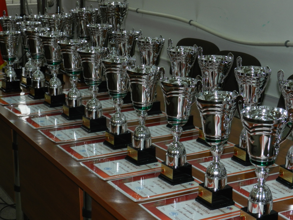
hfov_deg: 25.7
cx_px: 146
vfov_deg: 19.4
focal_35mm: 76
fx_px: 643
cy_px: 110
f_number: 4.8
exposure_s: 1/30
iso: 200
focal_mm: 13.5
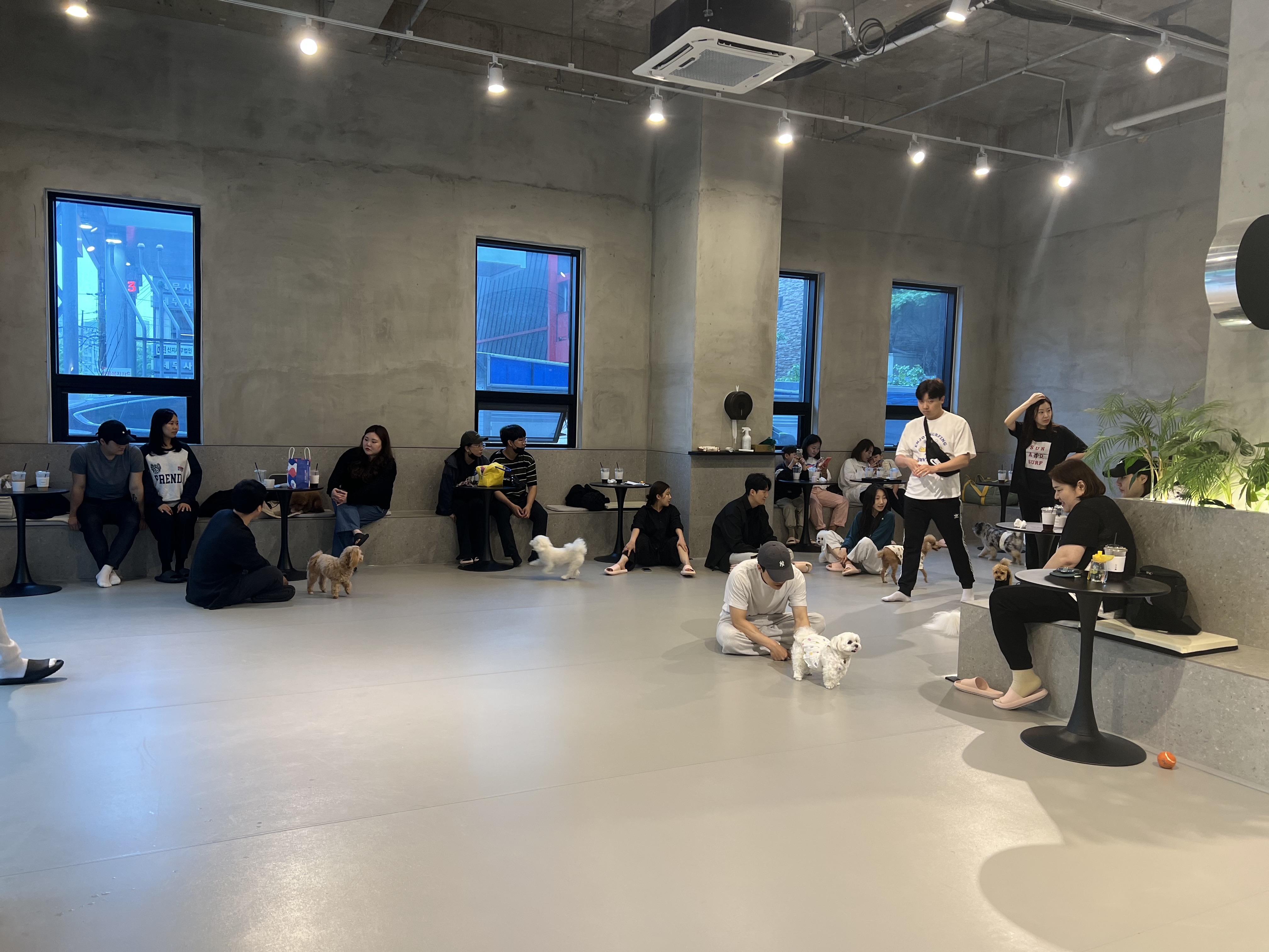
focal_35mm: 26
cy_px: 476
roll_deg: -2.1
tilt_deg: -3.6
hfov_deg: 67.3
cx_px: 634
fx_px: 953
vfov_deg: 53.1
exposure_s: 1/60
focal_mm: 5.7
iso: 80
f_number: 1.5
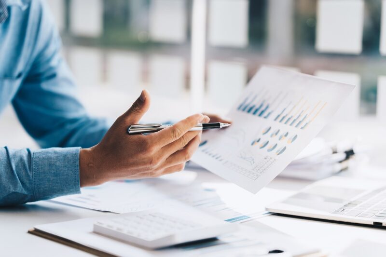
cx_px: 193
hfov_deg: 23.9
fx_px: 911
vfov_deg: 16.1
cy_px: 128
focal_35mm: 85
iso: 100
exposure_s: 1/250
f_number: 2.2
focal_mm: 85
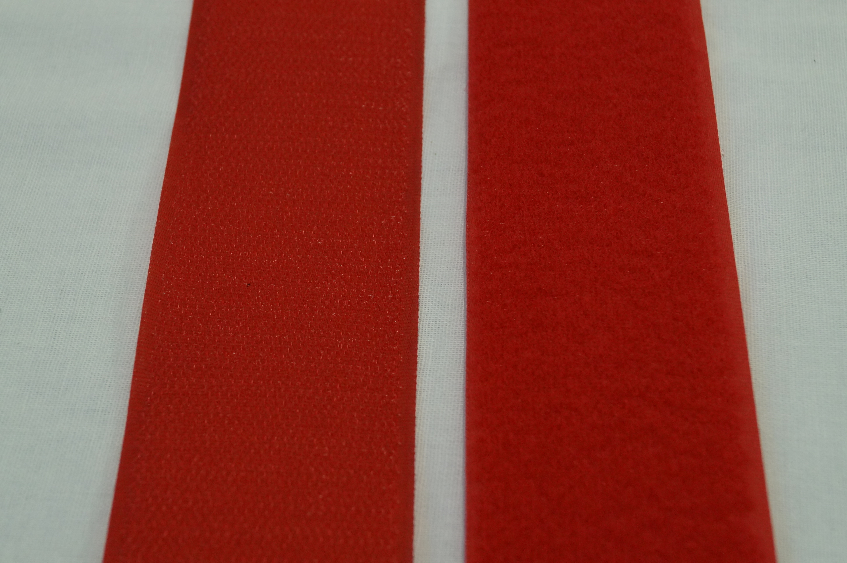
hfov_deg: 29.9
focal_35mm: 68
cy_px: 282
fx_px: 1587
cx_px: 424
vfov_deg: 20.1
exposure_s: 1/80
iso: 1250
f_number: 9
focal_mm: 45
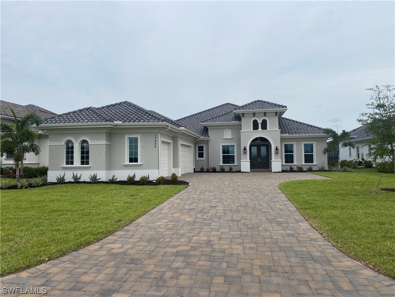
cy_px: 148
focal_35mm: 26
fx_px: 297
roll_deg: +0.9
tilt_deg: +1.5
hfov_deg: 67.3
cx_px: 198
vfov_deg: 53.1
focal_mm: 4.25
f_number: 1.8
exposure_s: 1/3040
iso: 32
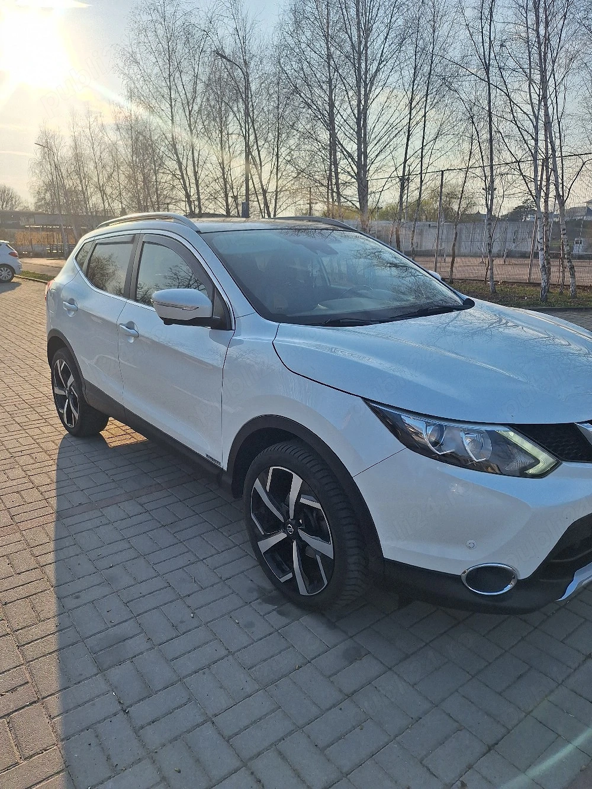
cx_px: 296
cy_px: 394
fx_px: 524
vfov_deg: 73.9
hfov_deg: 58.9
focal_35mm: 23
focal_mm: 5.54
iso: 40
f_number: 1.8
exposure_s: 1/2500
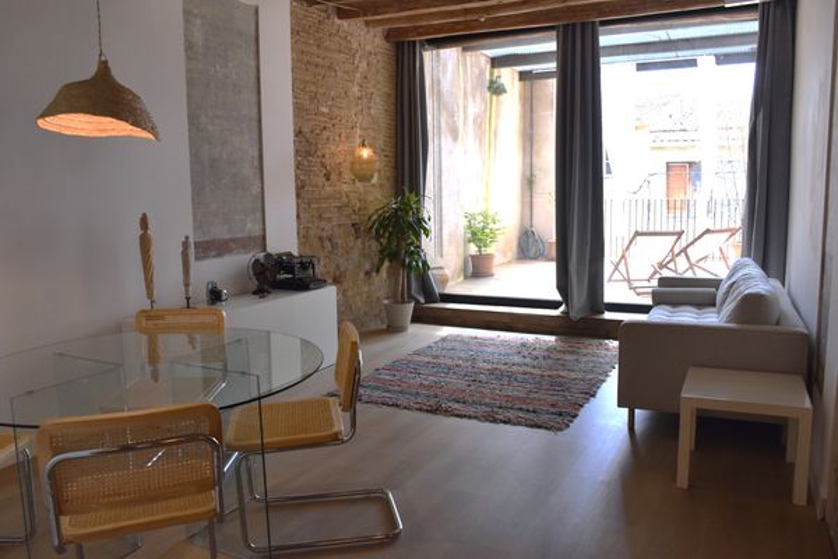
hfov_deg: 67.4
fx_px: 628
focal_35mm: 27
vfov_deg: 47.9
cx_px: 419
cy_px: 280
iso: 400
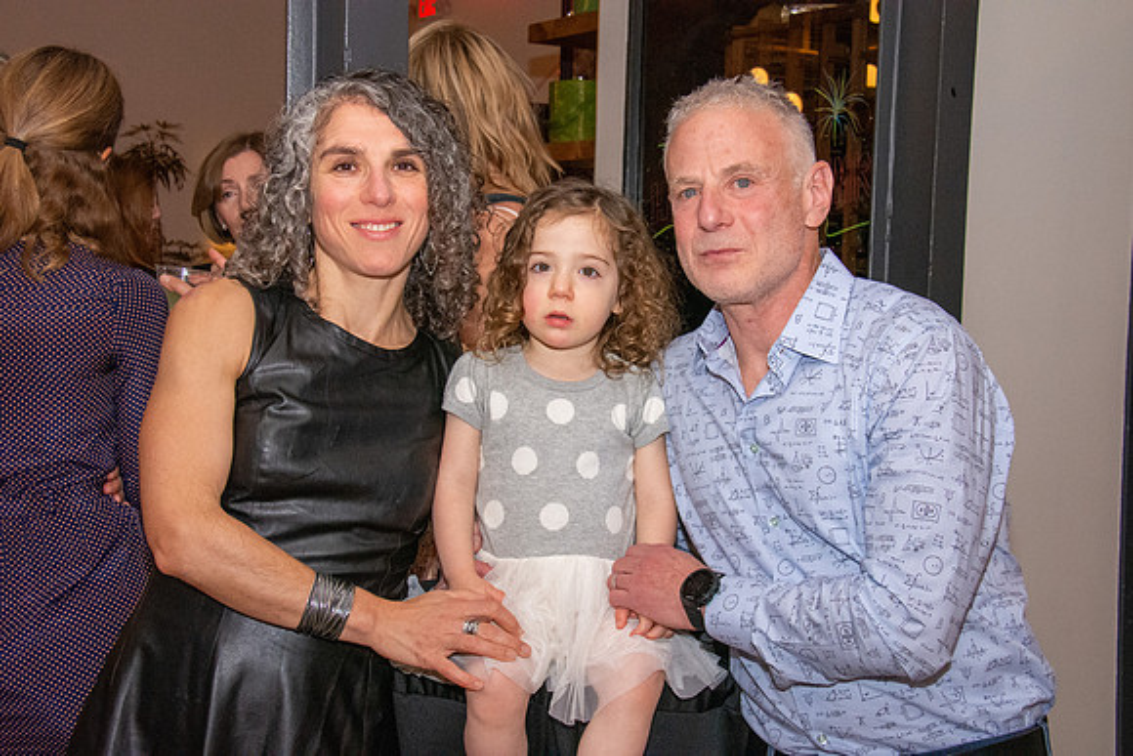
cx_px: 566
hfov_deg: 33.4
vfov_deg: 22.6
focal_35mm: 60
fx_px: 1889
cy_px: 378
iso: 5000
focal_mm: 40
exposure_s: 1/100
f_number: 10
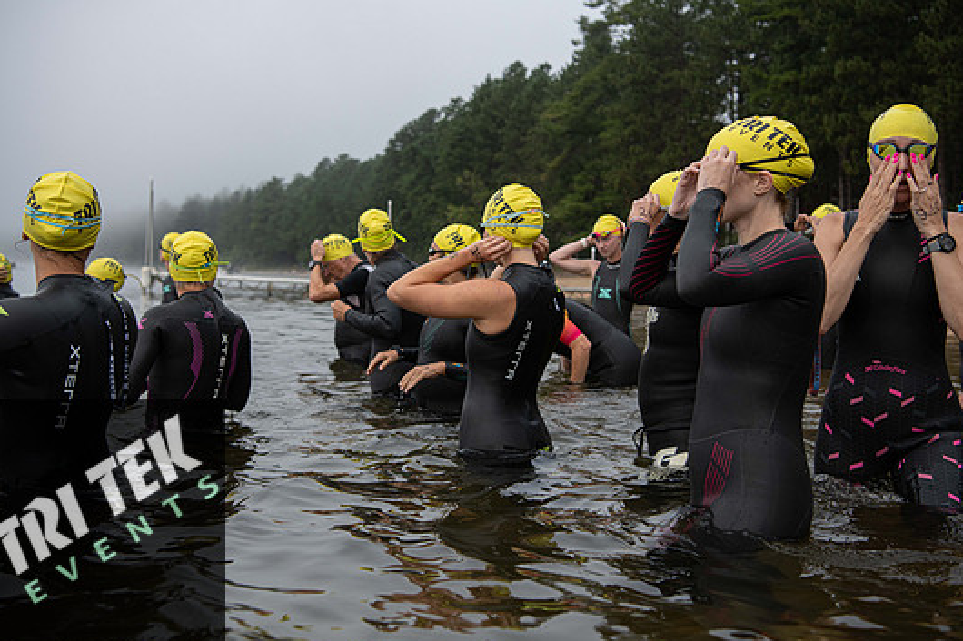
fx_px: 1230
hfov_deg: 42.8
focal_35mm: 46
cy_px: 306
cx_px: 494
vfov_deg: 29.2
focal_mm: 42
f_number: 4
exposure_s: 1/800
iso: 400
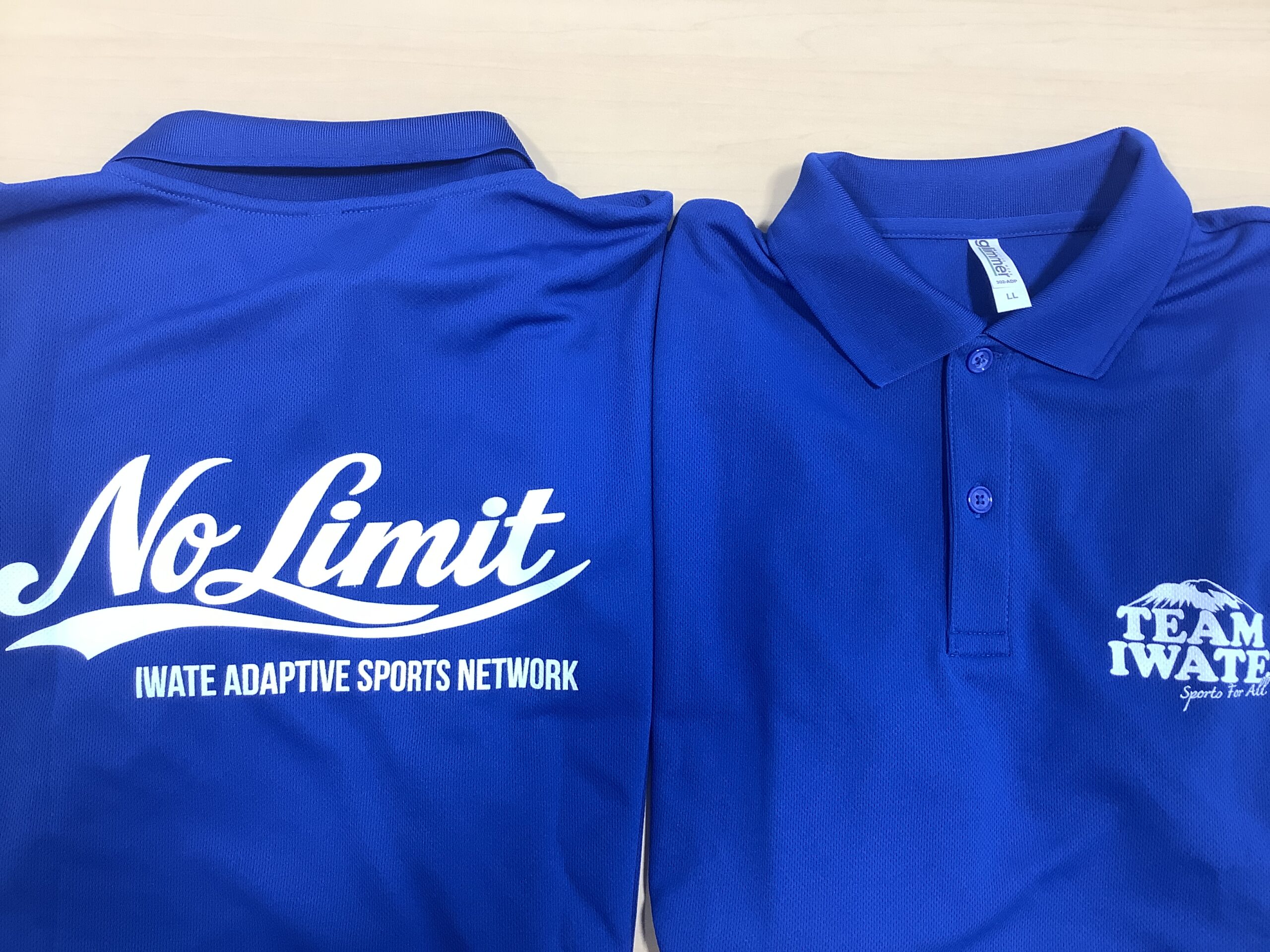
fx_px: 1137
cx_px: 635
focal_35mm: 31
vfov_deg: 45.4
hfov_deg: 58.4
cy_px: 476
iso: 50
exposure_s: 1/50
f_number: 2.4
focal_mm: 3.3
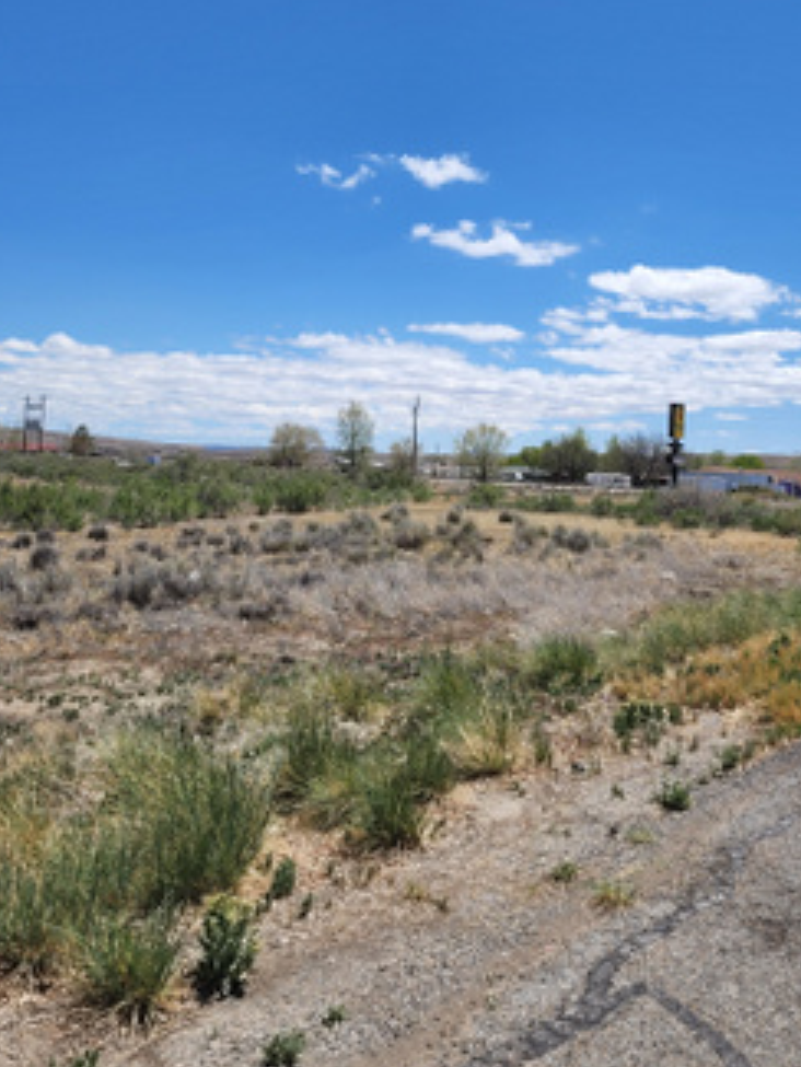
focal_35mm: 34
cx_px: 489
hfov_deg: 41.6
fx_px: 1048
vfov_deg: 53.6
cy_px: 427
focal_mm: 6.4
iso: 12
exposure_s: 1/1614
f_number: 1.8
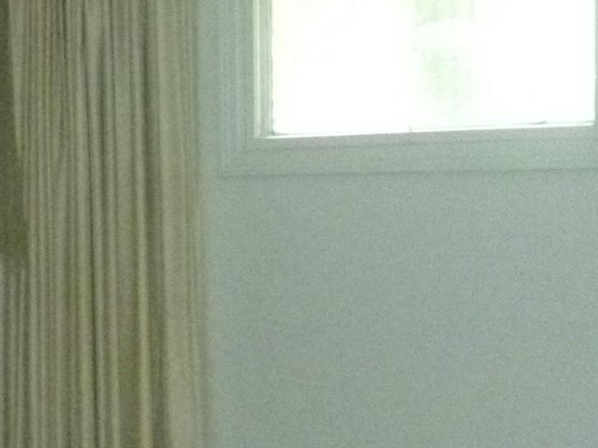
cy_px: 336
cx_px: -171
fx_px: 1364
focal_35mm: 79
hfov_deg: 22.3
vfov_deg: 18.5
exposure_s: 1/30
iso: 1600
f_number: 3.3
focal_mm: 5
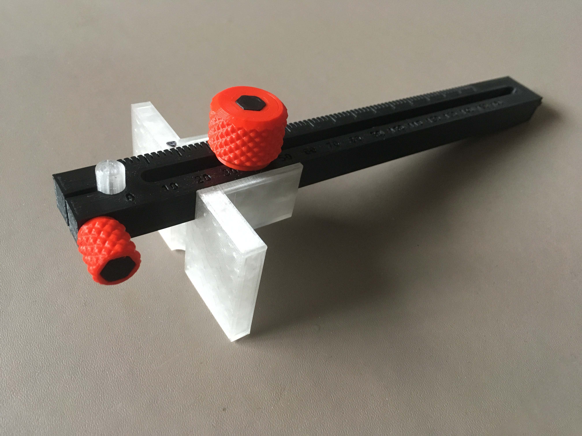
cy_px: 218
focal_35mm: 29
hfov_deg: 61.7
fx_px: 488
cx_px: 291
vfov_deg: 48.2
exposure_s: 1/17
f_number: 2.2
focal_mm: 4.15
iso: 200
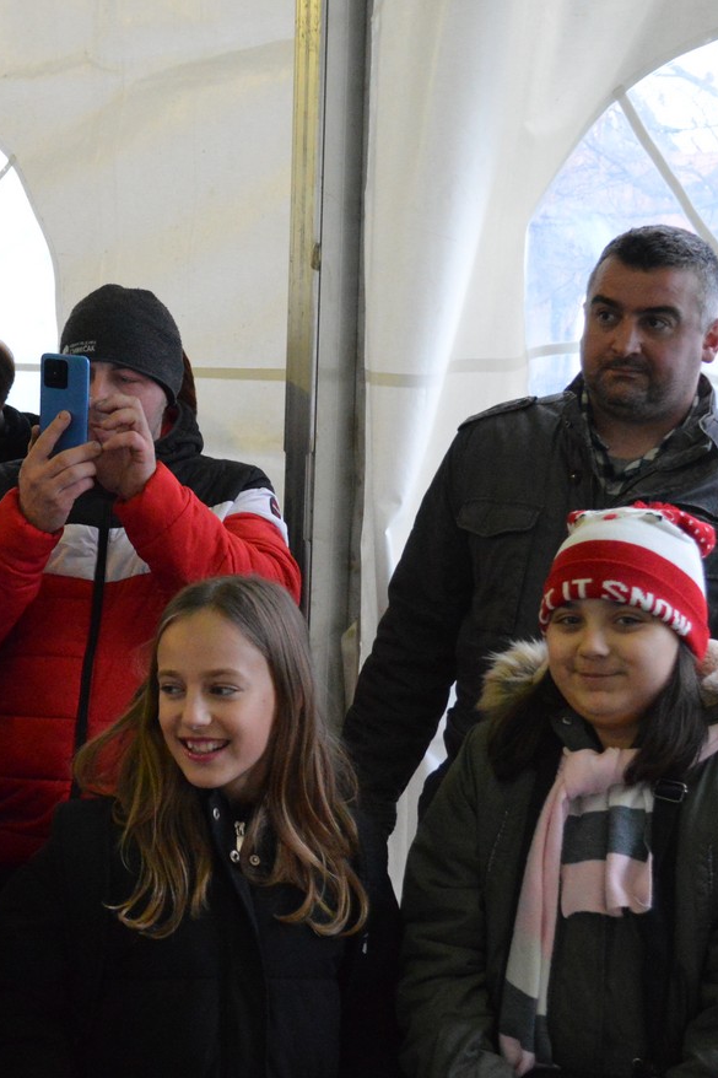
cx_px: 0
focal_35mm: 61
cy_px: 562
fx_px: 1825
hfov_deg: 21.5
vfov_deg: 32.9
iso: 3200
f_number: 4
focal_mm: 22
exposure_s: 1/125
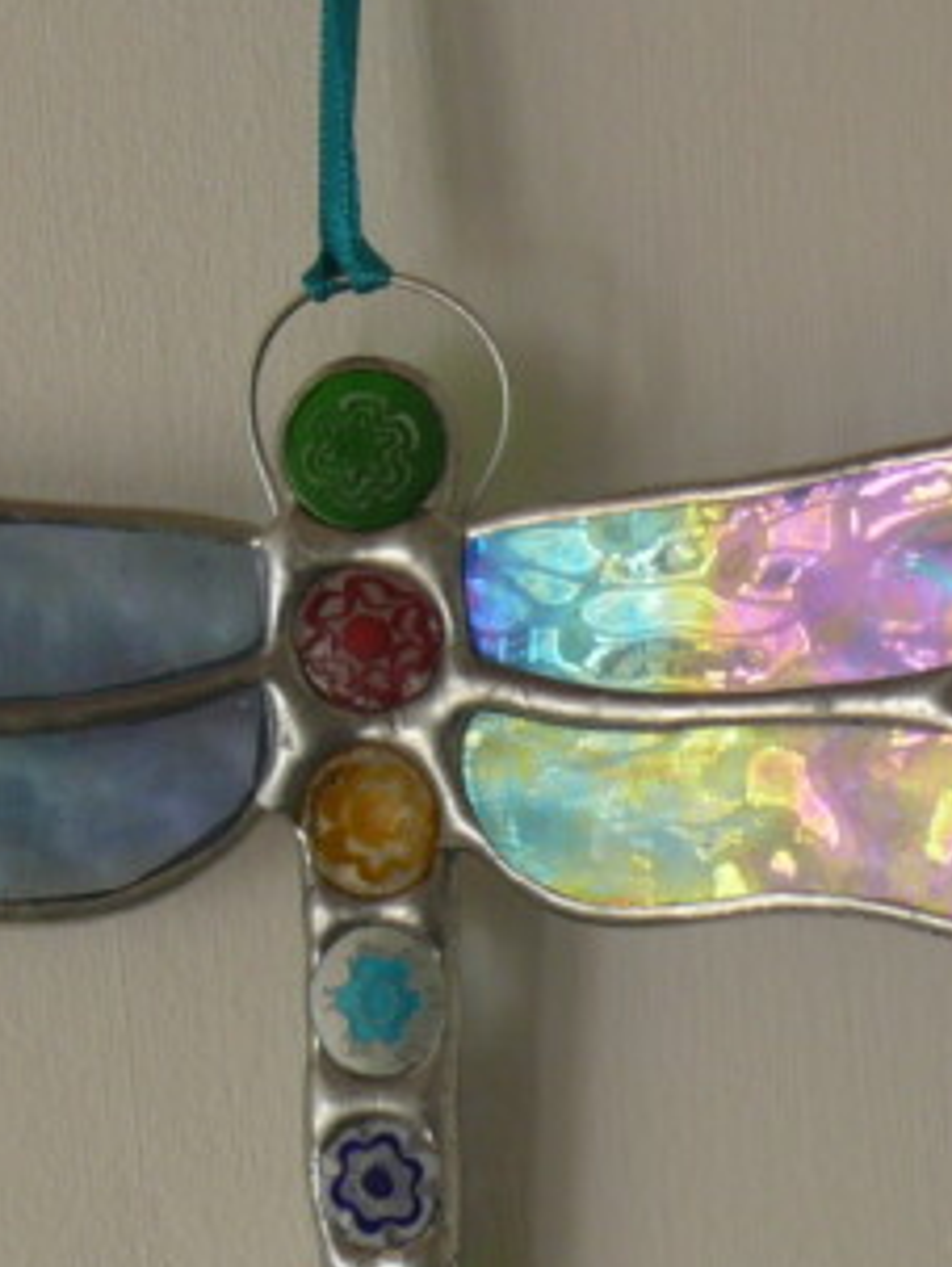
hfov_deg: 10.2
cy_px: 952
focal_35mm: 146
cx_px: 428
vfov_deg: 13.5
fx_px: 5346
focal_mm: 10.9
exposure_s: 1/100
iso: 100
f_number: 4
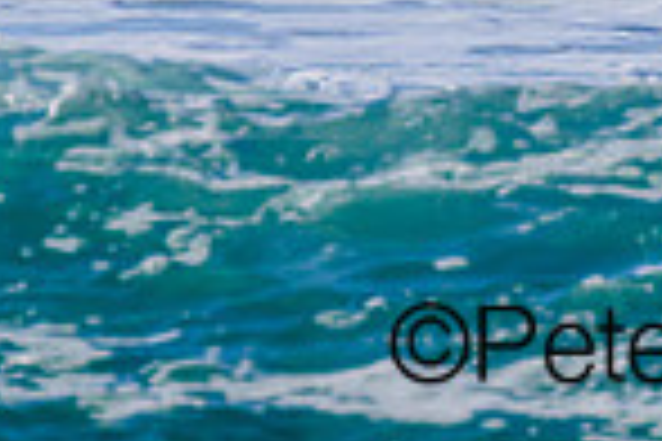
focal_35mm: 3276
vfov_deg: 0.4
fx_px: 60237
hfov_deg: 0.6
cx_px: 739
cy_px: -403
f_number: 11
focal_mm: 800
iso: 640
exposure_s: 1/2000
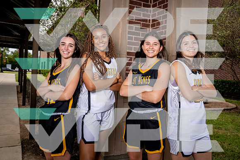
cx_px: 120
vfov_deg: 42.3
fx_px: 207
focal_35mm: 31
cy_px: 80
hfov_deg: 60.3
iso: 320
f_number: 7.1
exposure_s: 1/250
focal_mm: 31
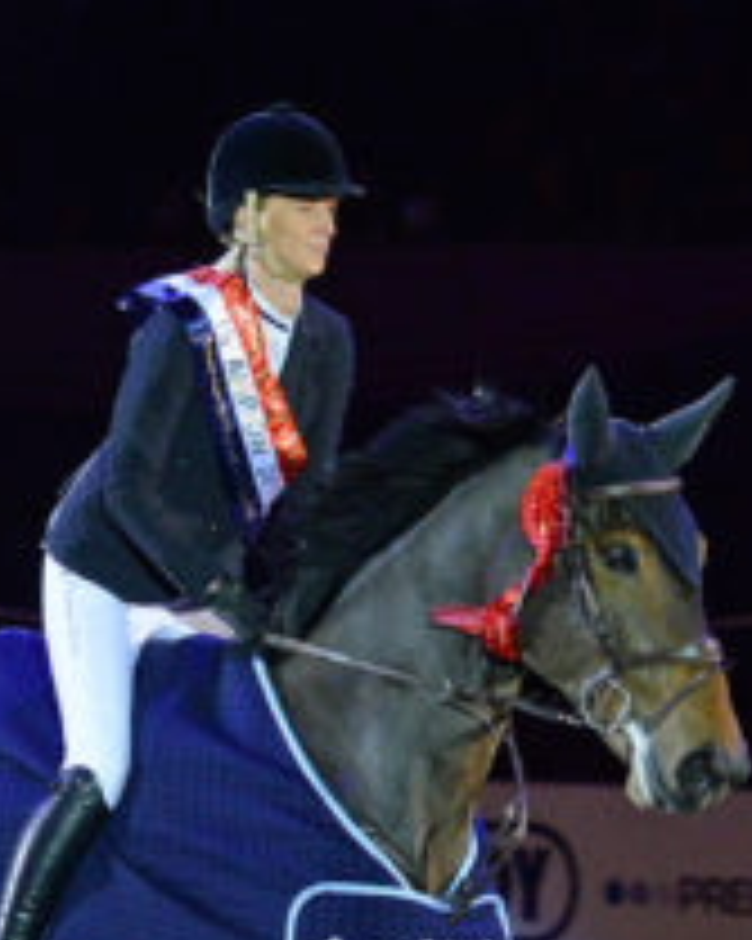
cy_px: 816
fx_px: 9605
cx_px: 198
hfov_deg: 4.5
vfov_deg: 5.6
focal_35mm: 345
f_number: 4
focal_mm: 100
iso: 6400
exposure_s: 1/400
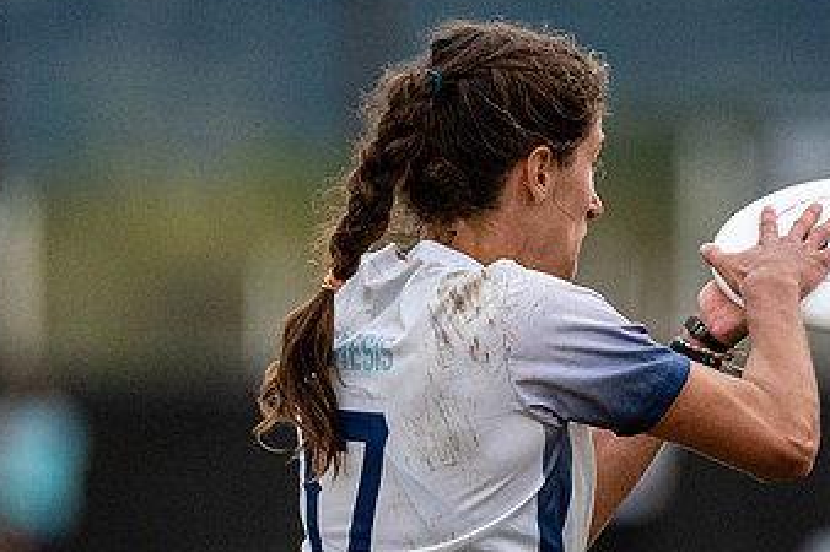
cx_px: 585
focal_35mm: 1405
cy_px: 349
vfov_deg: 1.0
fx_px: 32376
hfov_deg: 1.5
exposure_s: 1/1000
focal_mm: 400
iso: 1250
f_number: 4
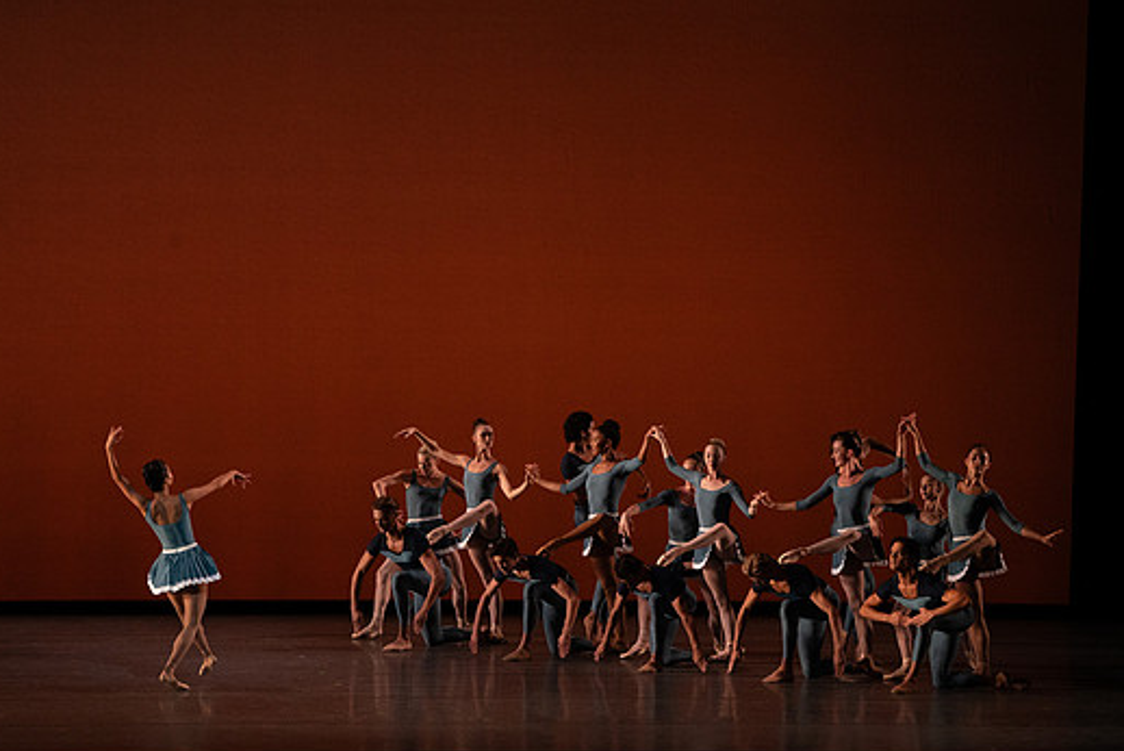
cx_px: 510
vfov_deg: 7.7
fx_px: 5592
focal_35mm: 179
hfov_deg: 11.5
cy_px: 348
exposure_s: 1/400
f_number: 9
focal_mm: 160
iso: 5000
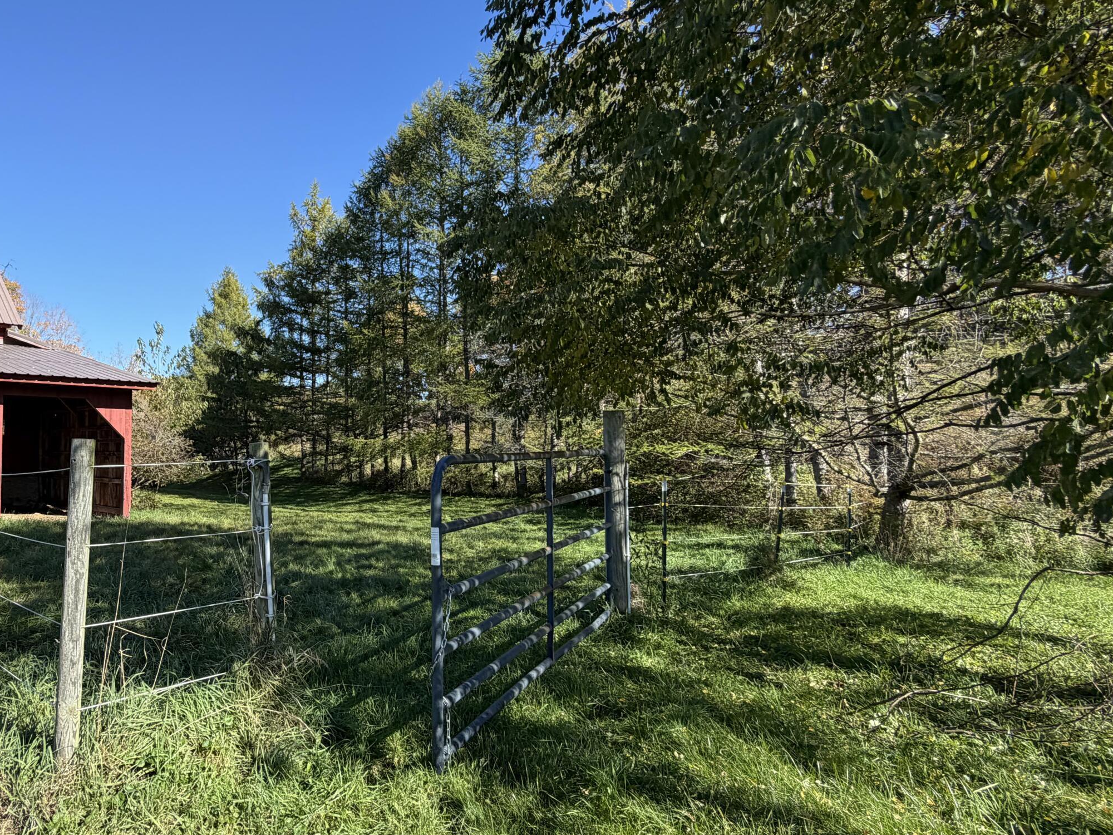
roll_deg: +0.8
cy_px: 412
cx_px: 330
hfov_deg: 75.3
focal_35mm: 21
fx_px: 675
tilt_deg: +3.7
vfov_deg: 63.4
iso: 40
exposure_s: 1/579
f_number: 2.2
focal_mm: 2.22
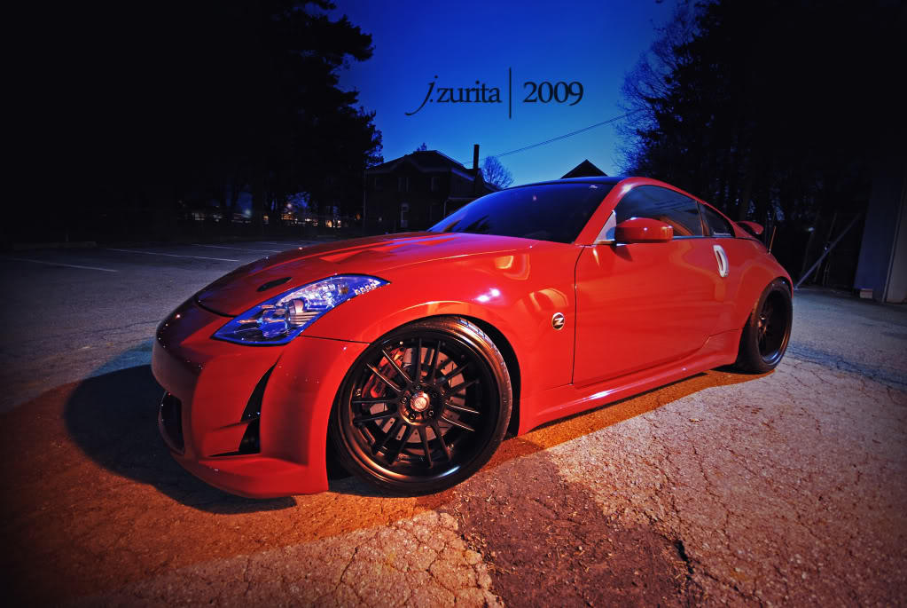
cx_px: 454
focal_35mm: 15
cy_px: 304
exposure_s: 3.6
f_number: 4
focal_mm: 10
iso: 100
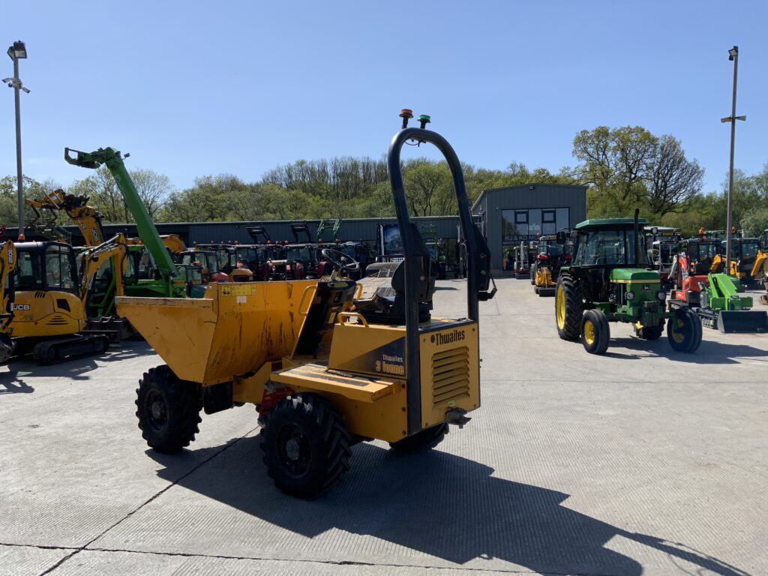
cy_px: 288
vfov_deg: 48.2
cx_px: 384
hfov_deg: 61.7
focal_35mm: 29
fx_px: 643
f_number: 1.8
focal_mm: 3
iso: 16
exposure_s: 1/2538
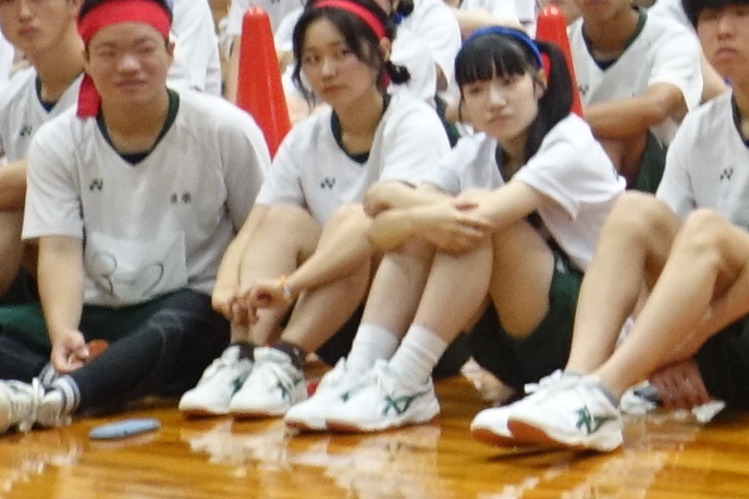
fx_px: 5764
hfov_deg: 7.0
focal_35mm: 277
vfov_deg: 4.9
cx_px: 1759
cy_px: -180
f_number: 2.8
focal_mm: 17.9
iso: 800
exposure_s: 1/50
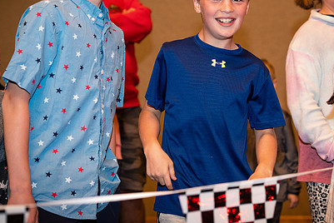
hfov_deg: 21.6
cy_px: 81
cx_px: 209
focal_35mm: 94
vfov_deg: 14.6
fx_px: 873
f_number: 3.2
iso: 1000
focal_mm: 65
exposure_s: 1/250
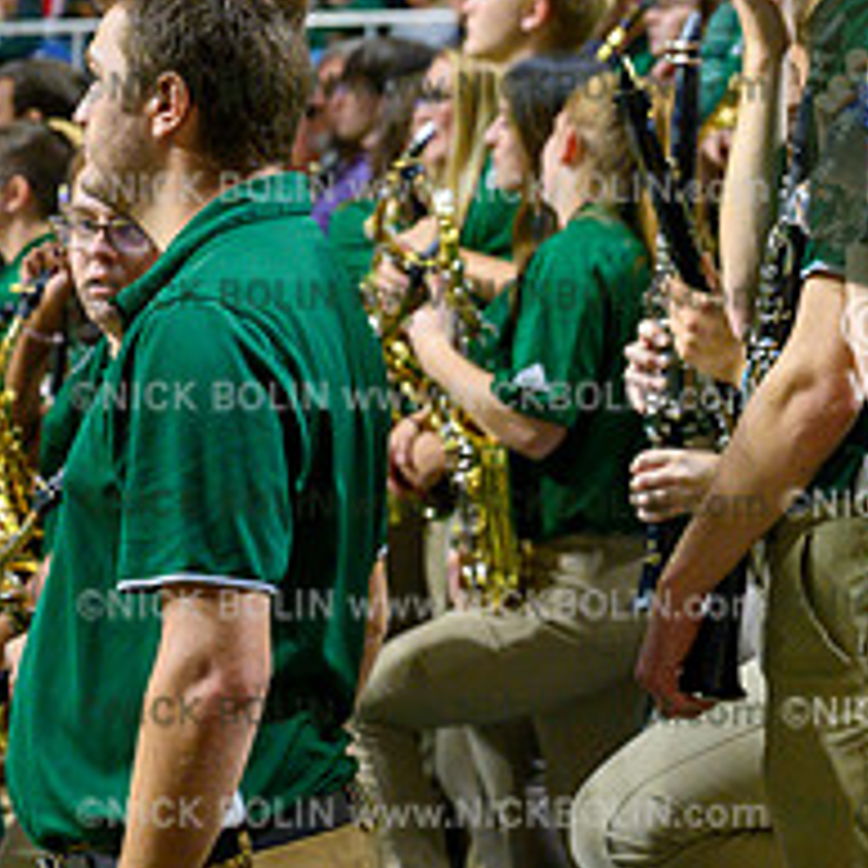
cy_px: 191
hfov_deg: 10.9
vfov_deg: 11.2
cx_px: 1124
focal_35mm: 156
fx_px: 4426
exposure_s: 1/200
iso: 3200
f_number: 4.5
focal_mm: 61
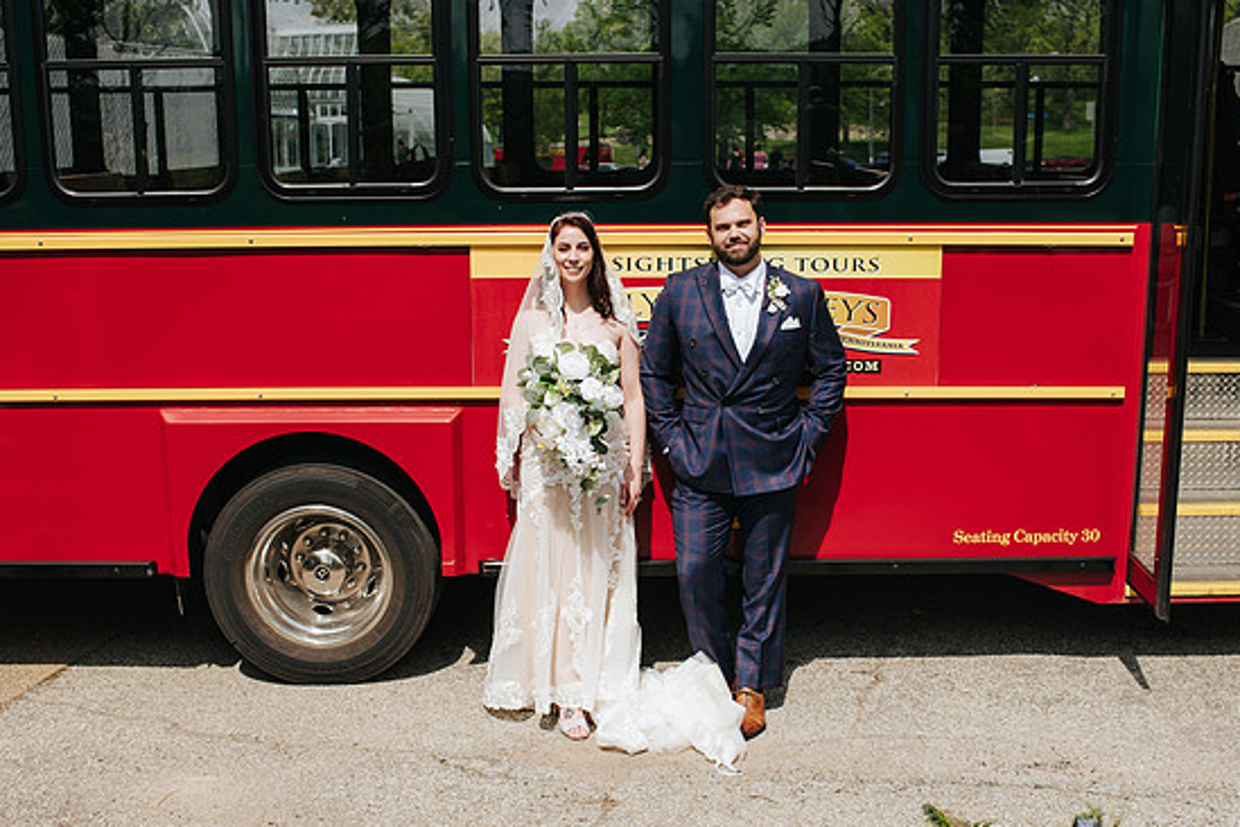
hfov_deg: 45.4
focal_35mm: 43
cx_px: 646
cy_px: 459
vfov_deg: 31.2
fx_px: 1481
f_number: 3.5
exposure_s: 1/1000
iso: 100
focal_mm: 35
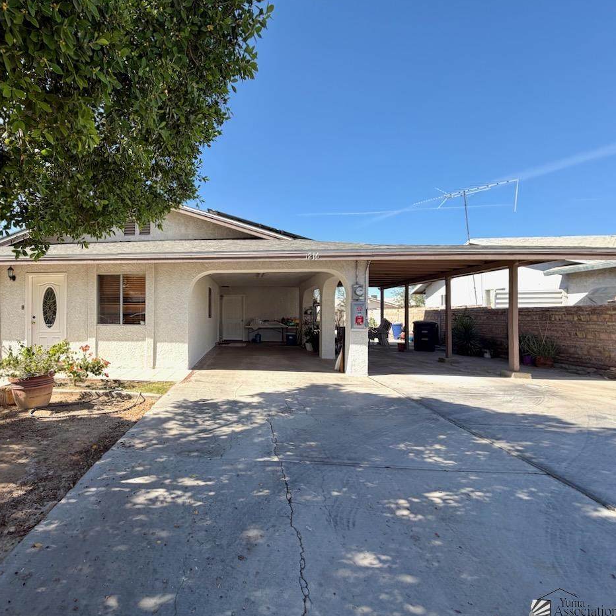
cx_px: 206
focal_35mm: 17
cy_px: 313
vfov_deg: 84.0
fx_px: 342
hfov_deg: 81.2
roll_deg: +0.5
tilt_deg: +1.1
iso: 32
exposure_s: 1/770
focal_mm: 2.22
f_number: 2.2
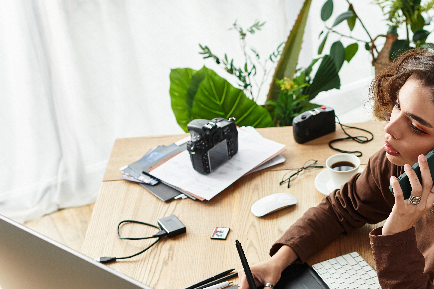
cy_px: 215
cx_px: 368
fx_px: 832
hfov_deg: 28.4
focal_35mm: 69
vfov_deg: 19.6
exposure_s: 1/200
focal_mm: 35
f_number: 3.5
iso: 320
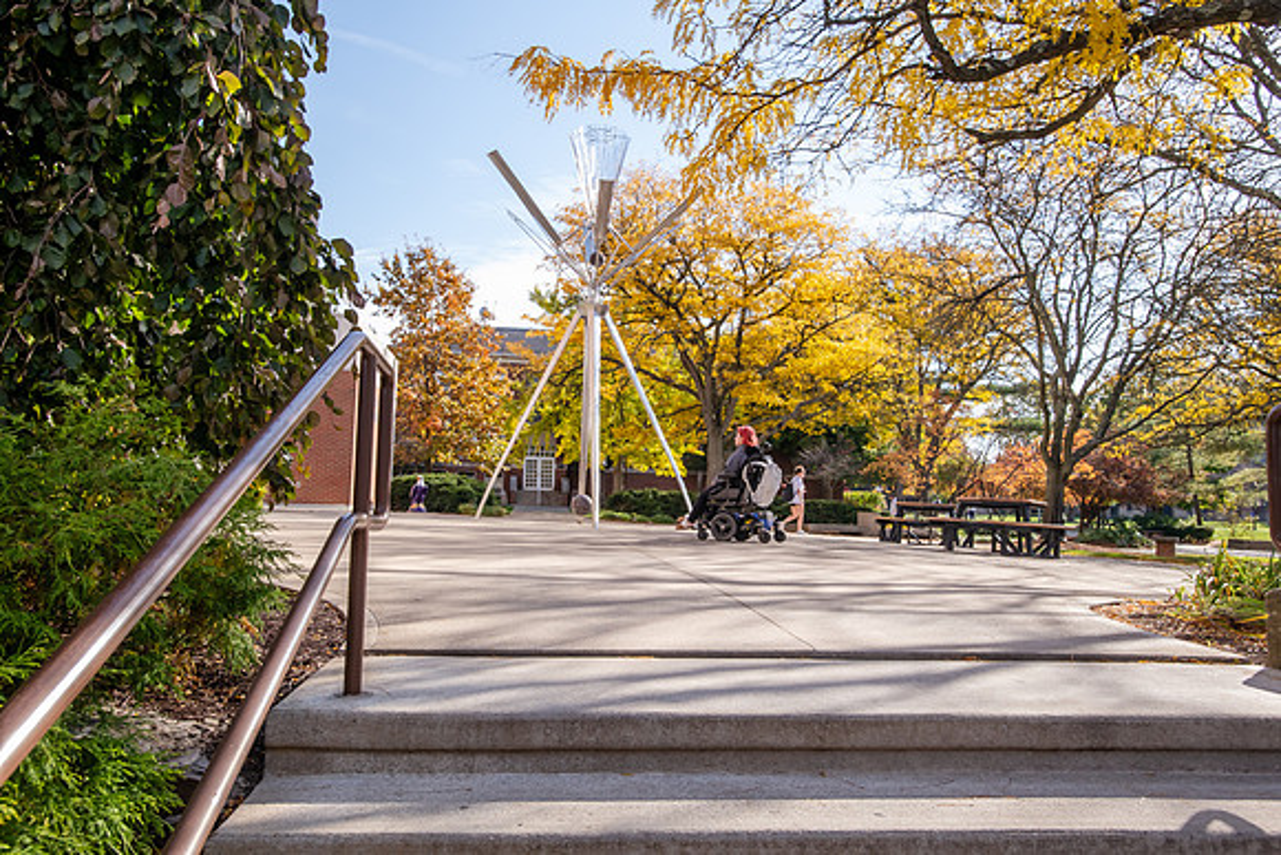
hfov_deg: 69.4
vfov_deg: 49.6
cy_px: 428
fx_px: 925
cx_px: 640
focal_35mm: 26
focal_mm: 26
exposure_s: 1/200
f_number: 10
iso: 320
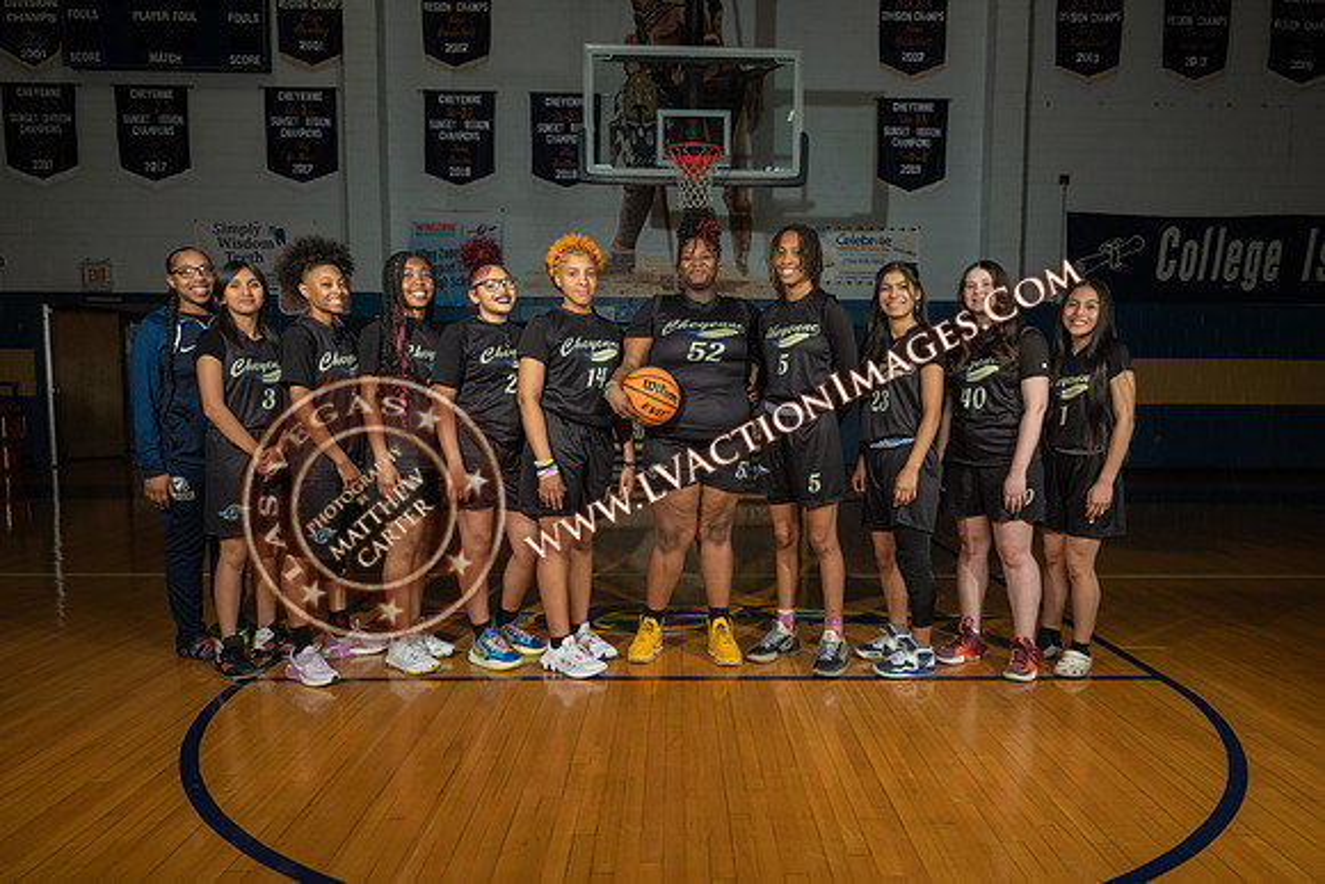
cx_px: 697
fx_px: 962
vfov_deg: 49.3
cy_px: 478
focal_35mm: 26
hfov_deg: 69.0
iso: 160
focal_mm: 24
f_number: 8
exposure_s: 1/200
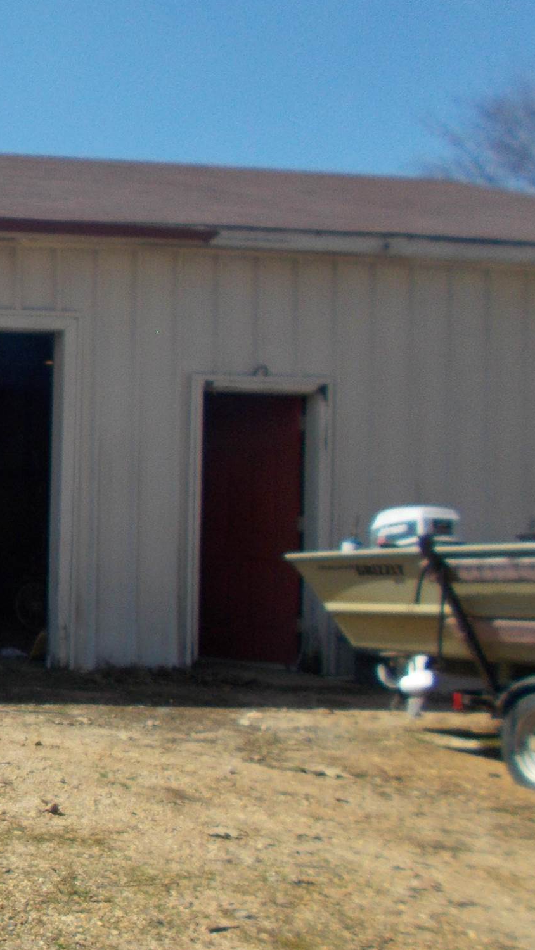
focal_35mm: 58
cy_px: 451
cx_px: -392
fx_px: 1462
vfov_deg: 36.0
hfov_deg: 17.4
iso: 80
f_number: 8
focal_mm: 4.6
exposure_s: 1/200
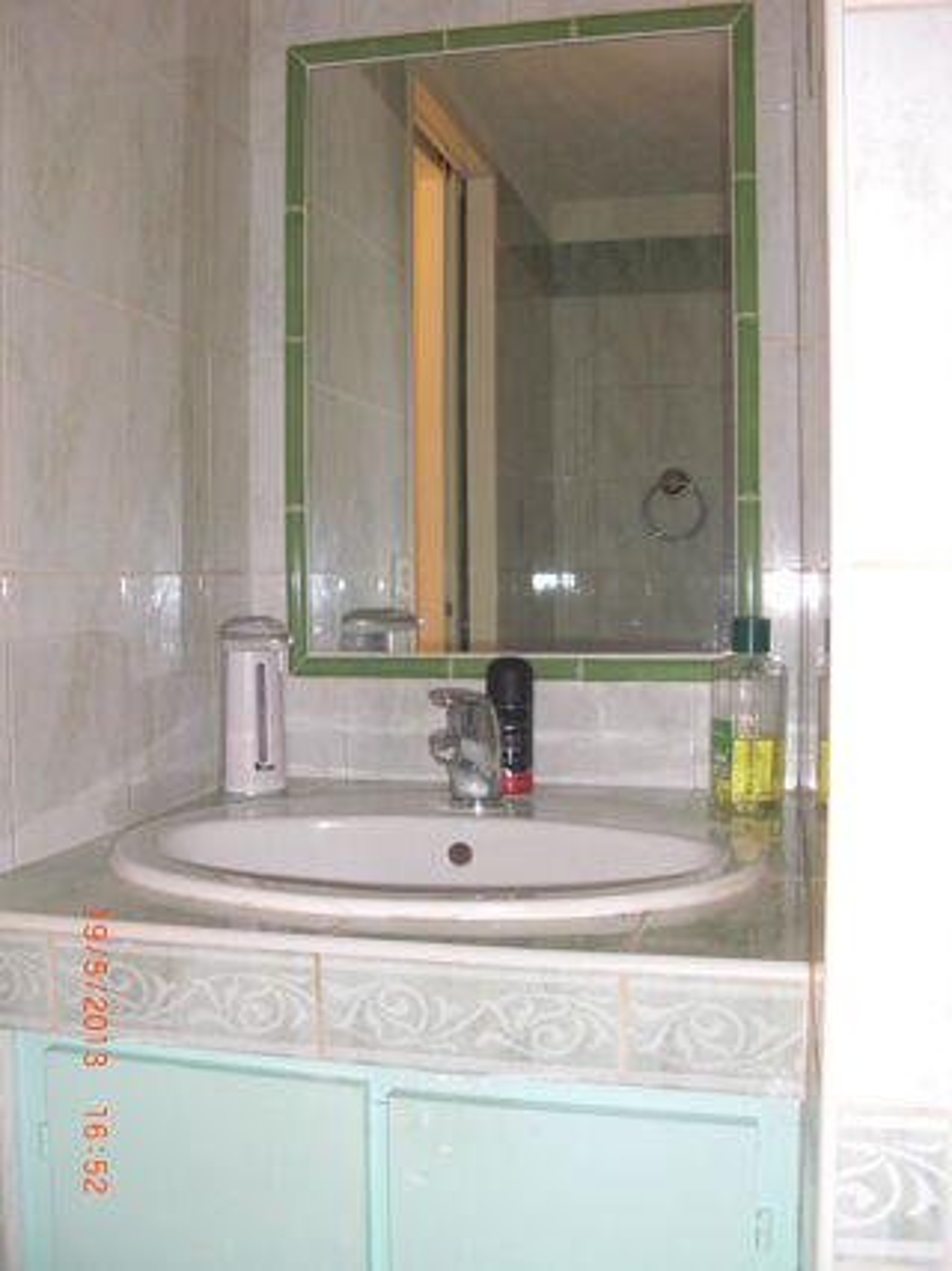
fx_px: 1321
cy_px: 636
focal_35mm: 36
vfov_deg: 51.4
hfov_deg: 39.6
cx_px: 476
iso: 200
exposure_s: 1/60
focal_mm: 6.3
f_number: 2.8
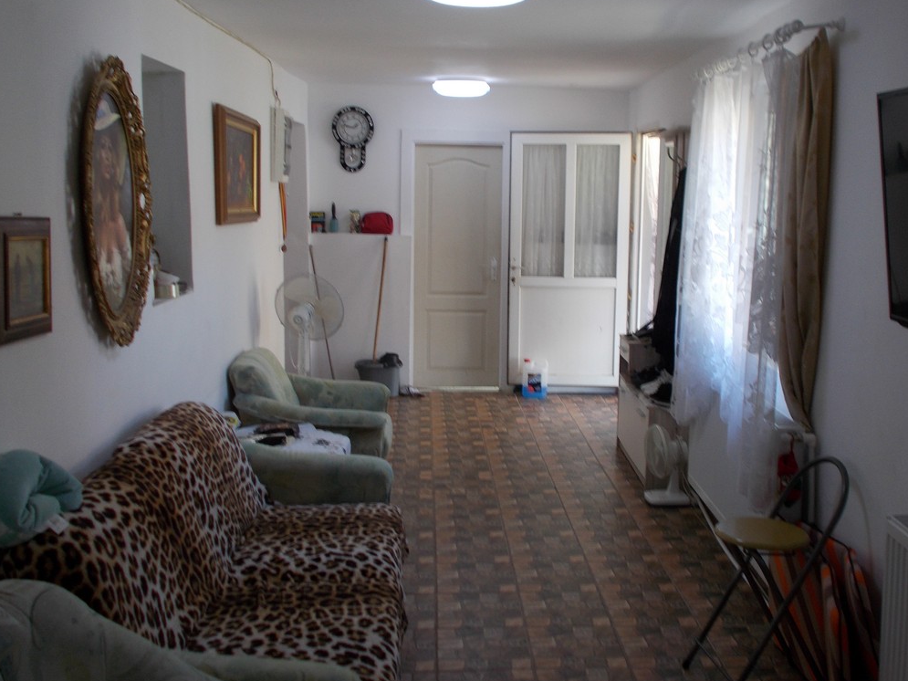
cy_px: 302
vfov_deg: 35.1
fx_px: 1075
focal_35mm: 41
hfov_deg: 45.7
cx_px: 516
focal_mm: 6
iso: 80
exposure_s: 1/25
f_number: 3.6
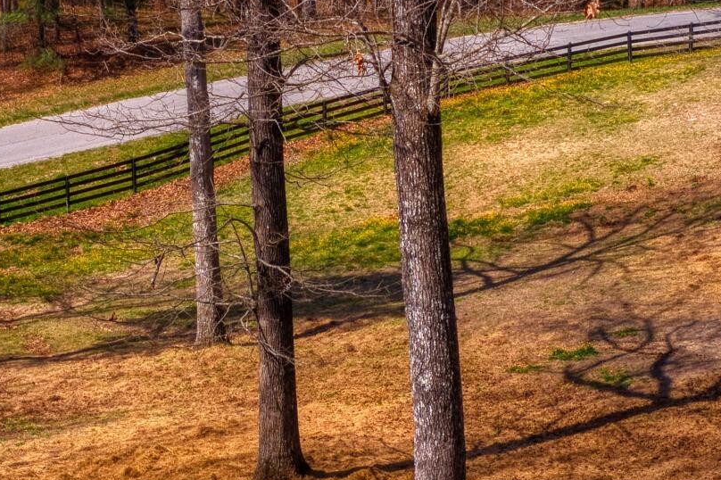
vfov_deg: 13.1
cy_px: 196
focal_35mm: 104
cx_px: 288
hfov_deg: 19.6
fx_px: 2082
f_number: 6.3
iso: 400
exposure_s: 1/80
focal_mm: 10.26
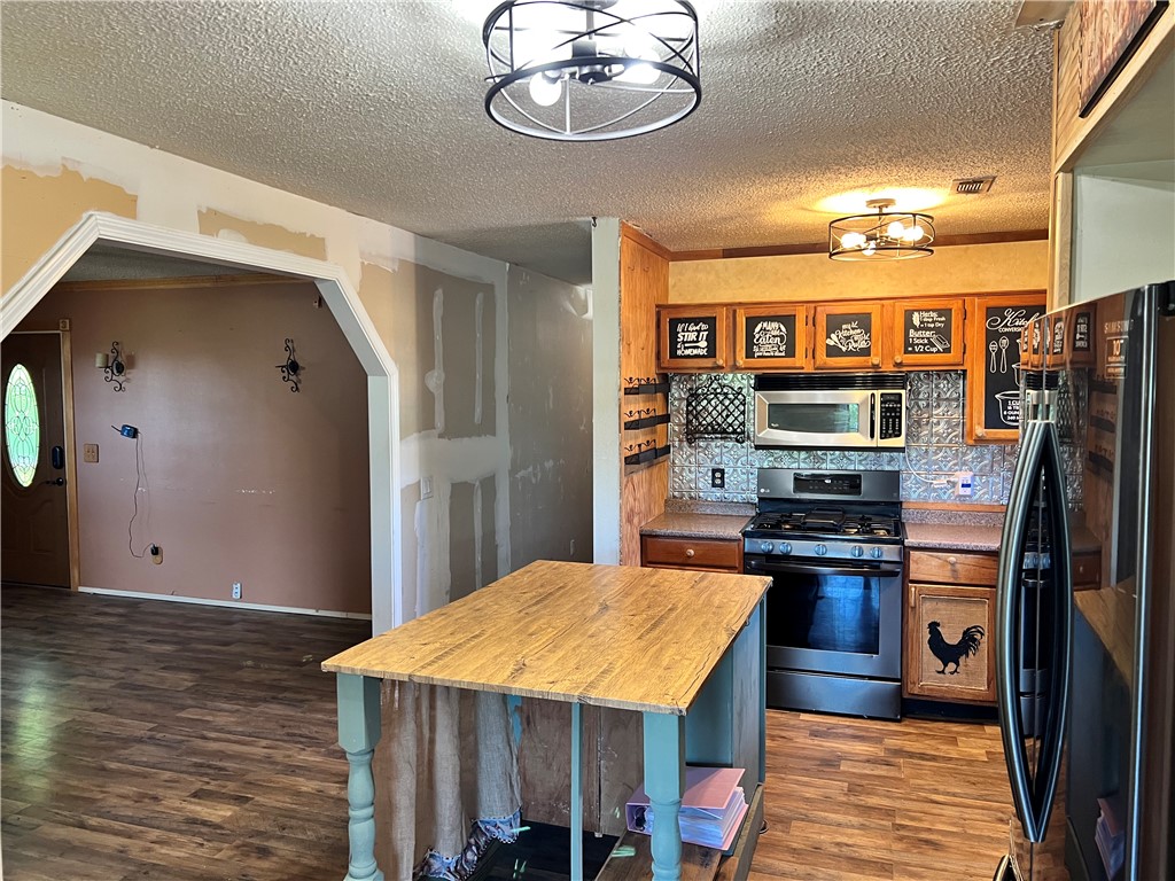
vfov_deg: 53.1
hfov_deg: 67.3
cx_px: 588
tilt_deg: -4.7
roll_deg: +0.1
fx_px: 883
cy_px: 440
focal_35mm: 26
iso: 160
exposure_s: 1/60
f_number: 1.5
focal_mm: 5.7
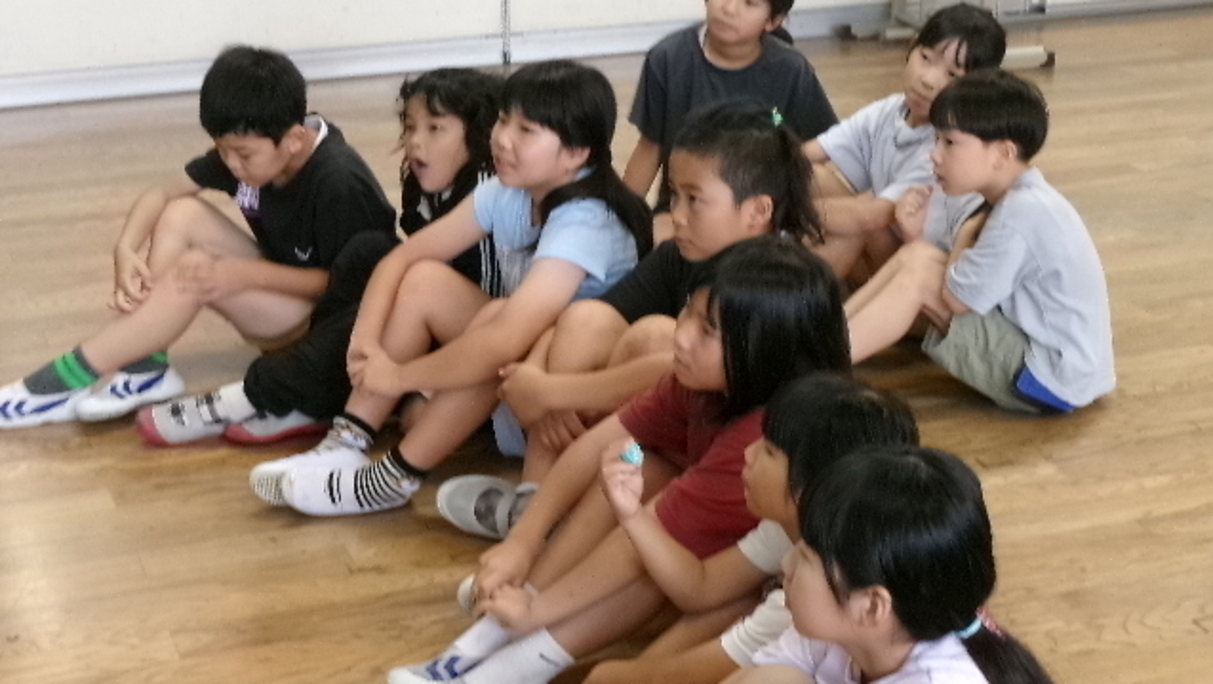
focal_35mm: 70
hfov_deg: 30.1
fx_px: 2253
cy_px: 396
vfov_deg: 17.2
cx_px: 606
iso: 400
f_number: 5.2
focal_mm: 11.5
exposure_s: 1/26
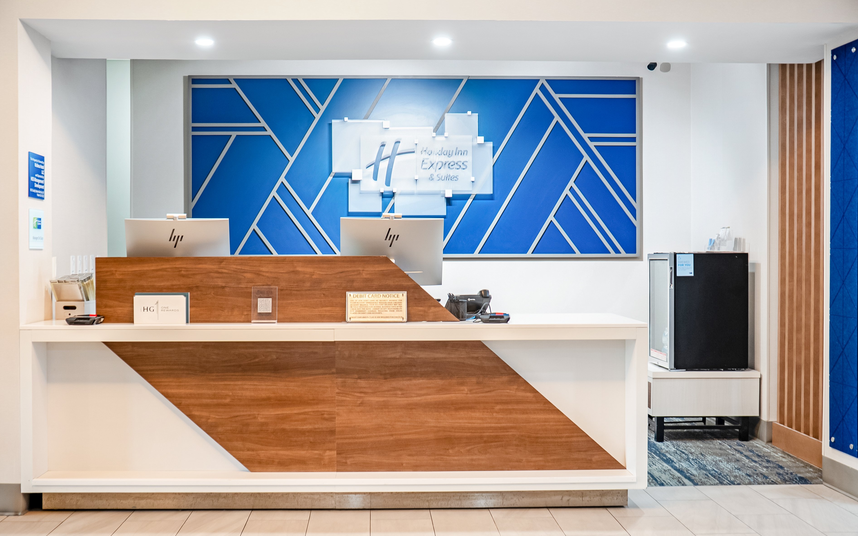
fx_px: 912
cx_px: 415
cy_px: 287
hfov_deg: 50.4
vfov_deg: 32.8
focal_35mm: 39
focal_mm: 25
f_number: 4
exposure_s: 1/60
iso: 250
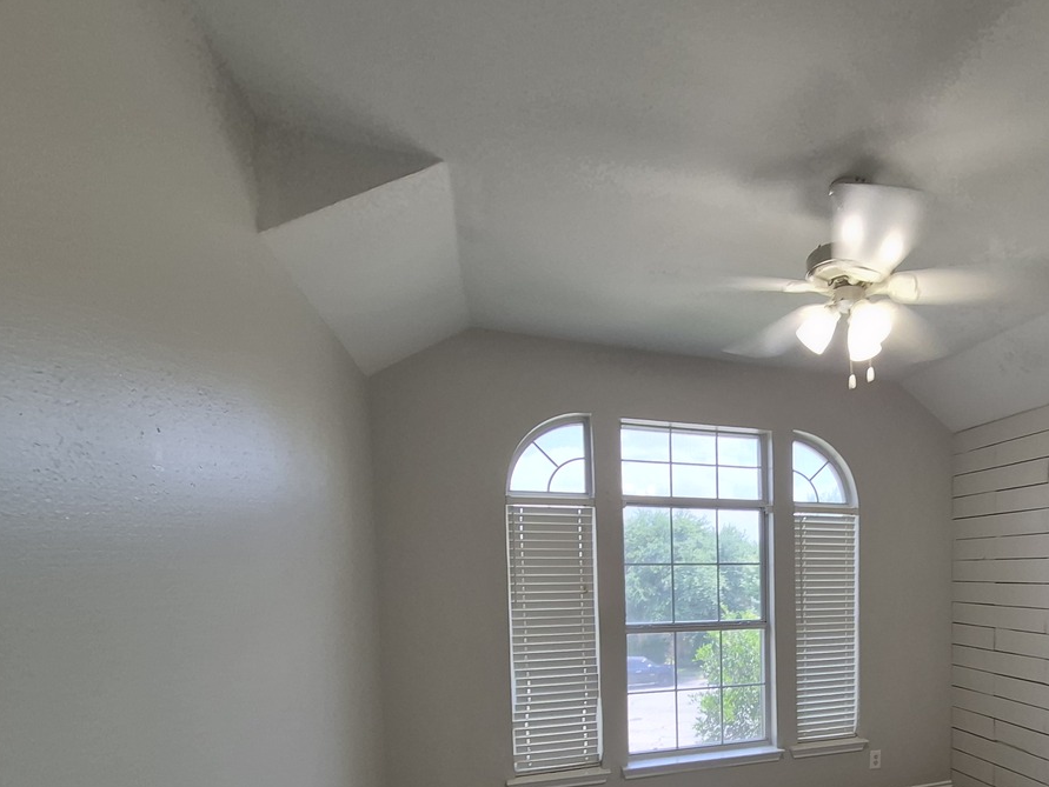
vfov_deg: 59.7
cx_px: 815
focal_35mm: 21
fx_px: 637
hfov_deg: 72.2
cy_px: 601
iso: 100
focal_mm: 1.74
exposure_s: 1/60
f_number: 2.2
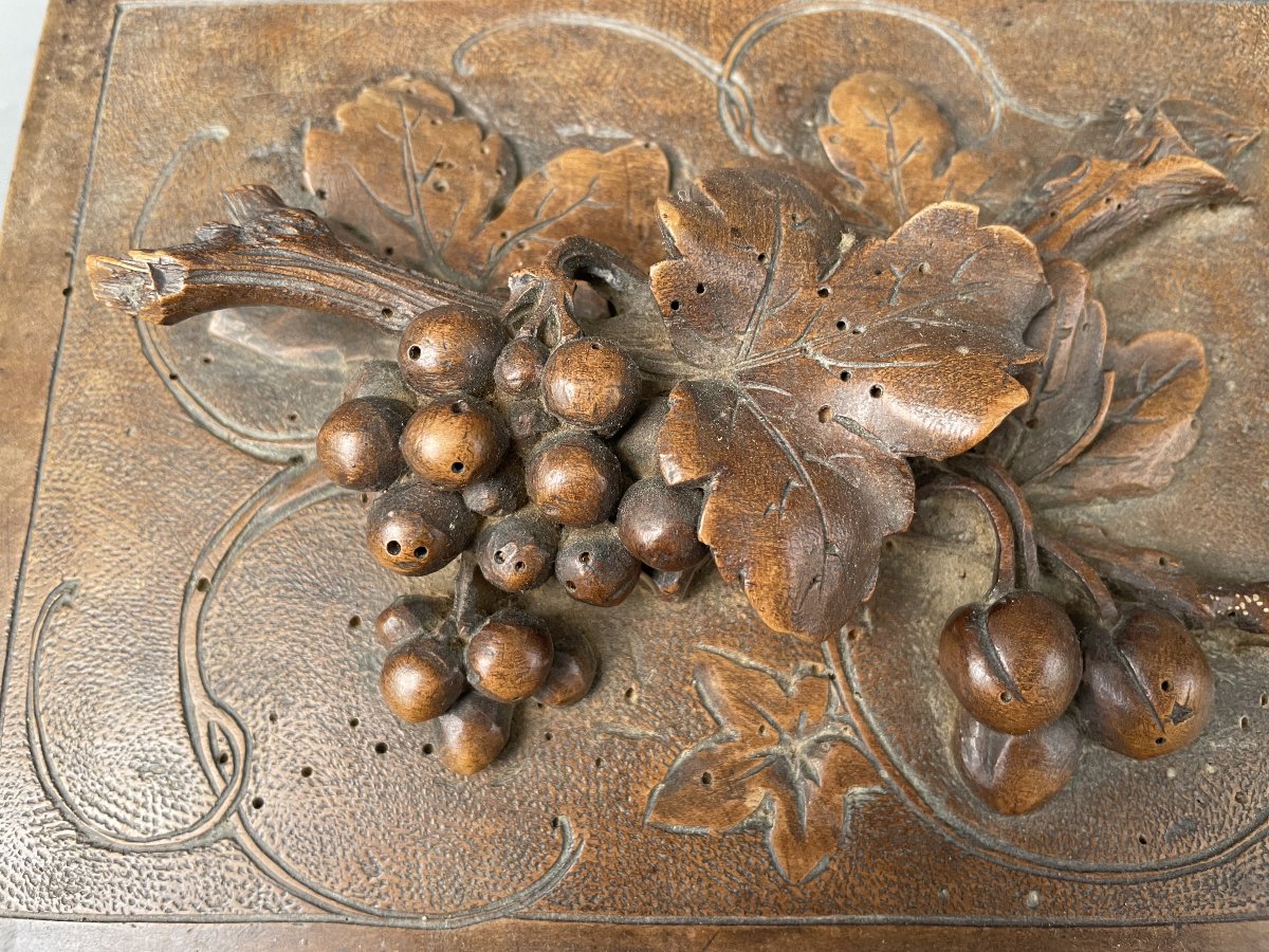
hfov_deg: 67.3
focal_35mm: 26
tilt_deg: -73.6
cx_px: 634
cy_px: 476
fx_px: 953
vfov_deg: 53.1
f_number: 1.6
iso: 125
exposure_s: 1/73
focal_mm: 4.2
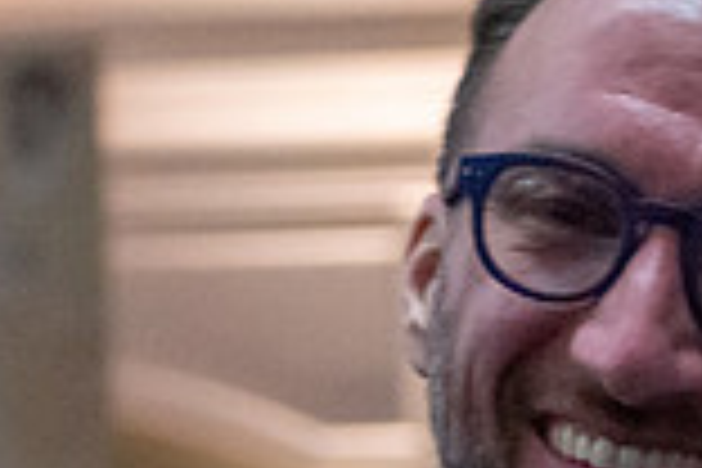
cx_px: 972
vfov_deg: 3.5
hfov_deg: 5.3
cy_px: 767
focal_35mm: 390
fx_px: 7604
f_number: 4.5
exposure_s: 1/100
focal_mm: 70
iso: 12800
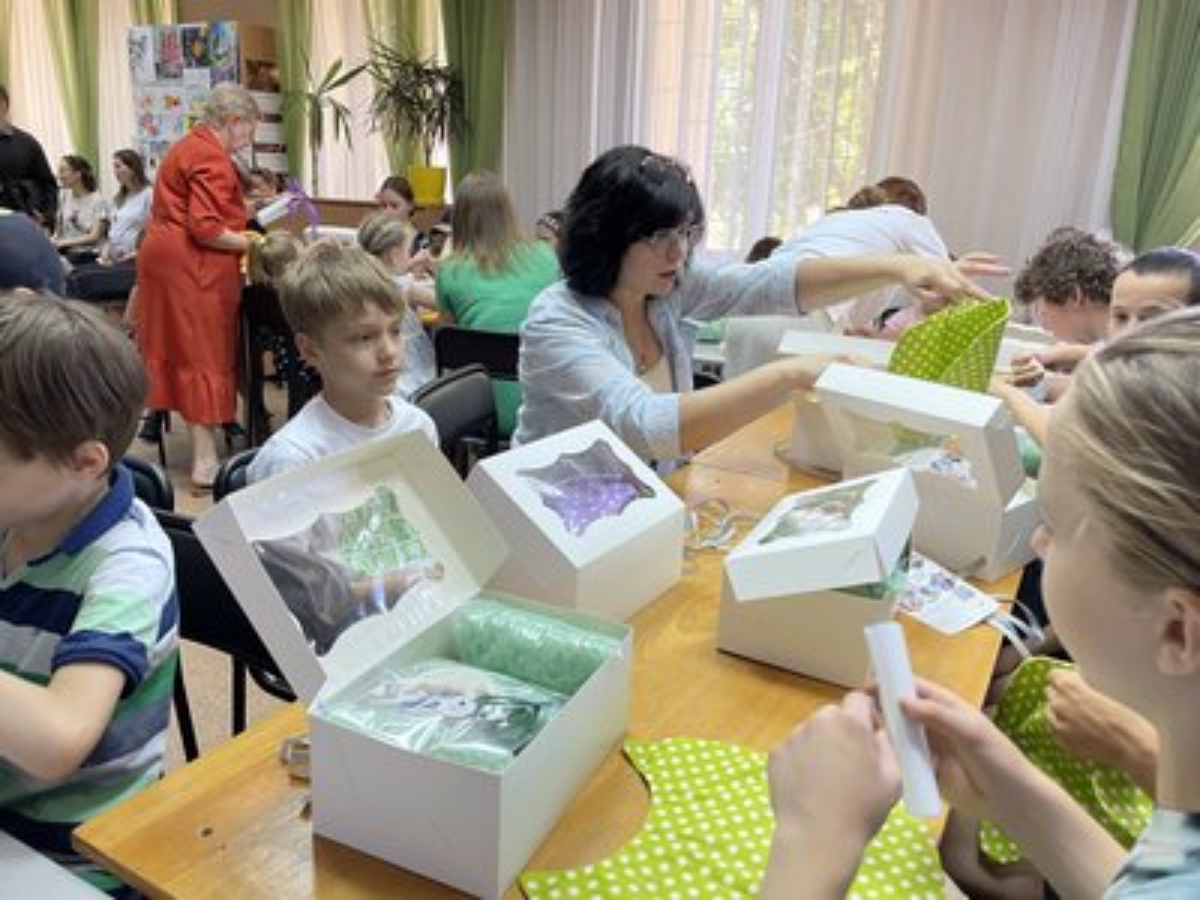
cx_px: 600
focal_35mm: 26
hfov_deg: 67.3
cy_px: 450
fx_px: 901
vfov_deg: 53.1
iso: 64
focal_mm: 4.2
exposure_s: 1/50
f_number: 1.6
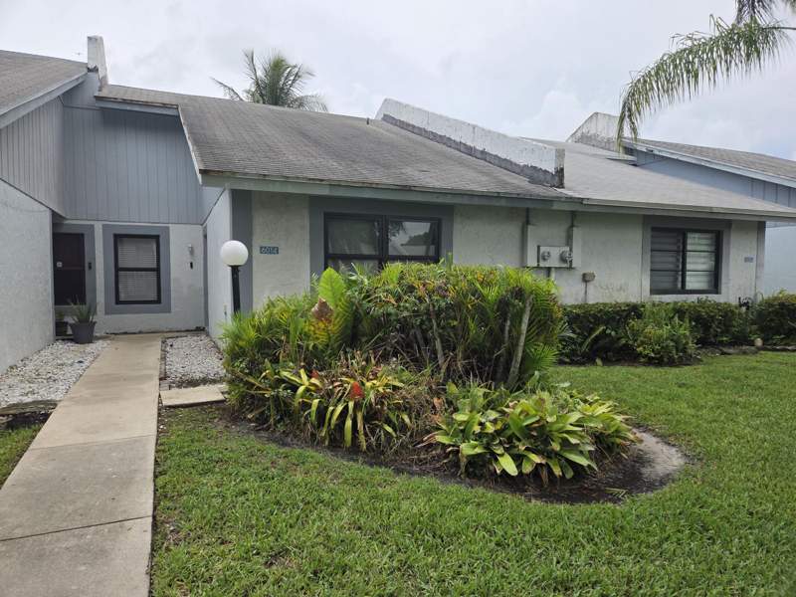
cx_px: 398
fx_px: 529
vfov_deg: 58.9
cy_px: 298
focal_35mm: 23
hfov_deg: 73.9
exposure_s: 1/3483
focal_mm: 5.4
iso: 80
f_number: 1.8
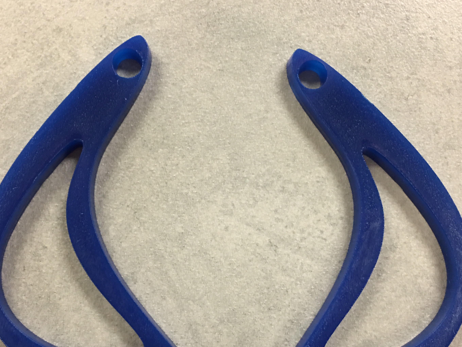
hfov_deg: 43.8
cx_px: 239
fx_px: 574
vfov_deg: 33.2
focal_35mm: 43
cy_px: 244
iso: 64
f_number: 2.2
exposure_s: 1/15
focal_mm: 4.15
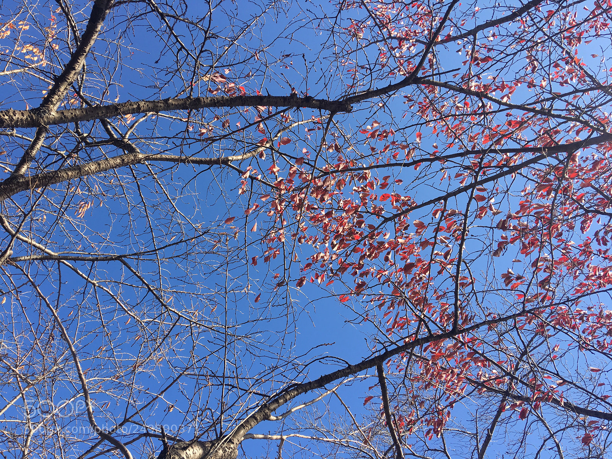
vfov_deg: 48.2
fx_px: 513
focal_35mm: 29
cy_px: 230
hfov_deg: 61.7
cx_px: 306
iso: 25
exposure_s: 1/651
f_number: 2.2
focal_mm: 4.15
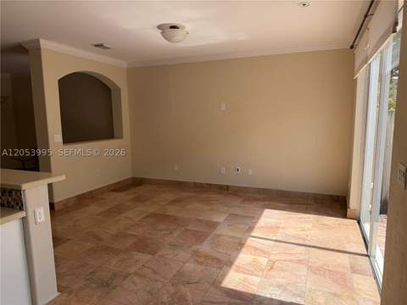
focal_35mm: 24
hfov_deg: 71.6
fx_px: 282
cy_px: 152
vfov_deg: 56.8
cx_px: 204
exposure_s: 1/1122
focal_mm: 6.76
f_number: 1.78
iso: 80
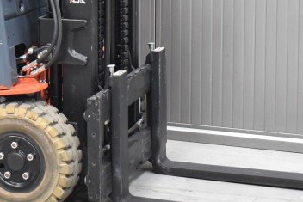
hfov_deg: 15.7
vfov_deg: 10.5
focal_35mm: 128
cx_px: 2
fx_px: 1075
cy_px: -71
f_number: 4.5
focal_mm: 25
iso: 1600
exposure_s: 1/30
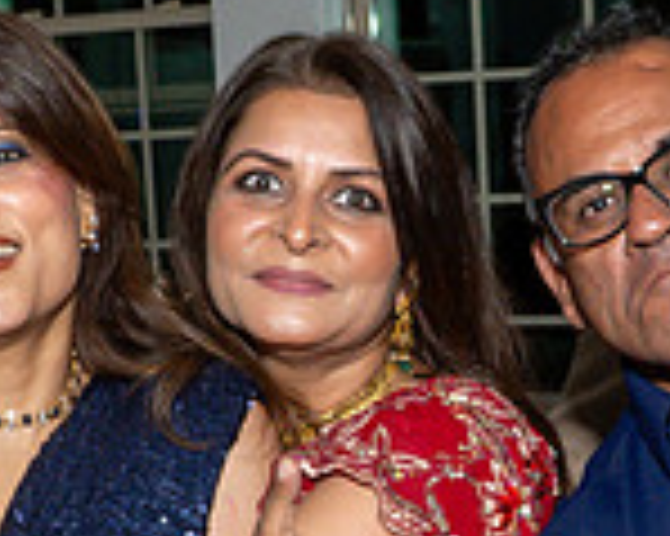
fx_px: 2418
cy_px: 430
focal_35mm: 122
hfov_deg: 15.8
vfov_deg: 12.6
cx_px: 350
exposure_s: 1/250
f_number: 8
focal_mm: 17
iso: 800
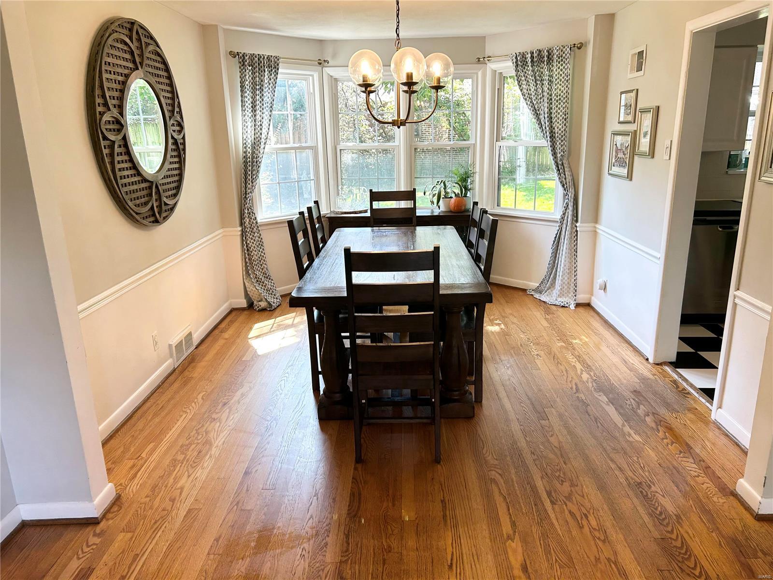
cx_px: 386
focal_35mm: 26
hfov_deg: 67.3
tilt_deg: -15.4
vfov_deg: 53.1
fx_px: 581
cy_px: 290
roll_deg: +1.6
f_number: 1.5
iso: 100
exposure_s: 1/120
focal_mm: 5.7
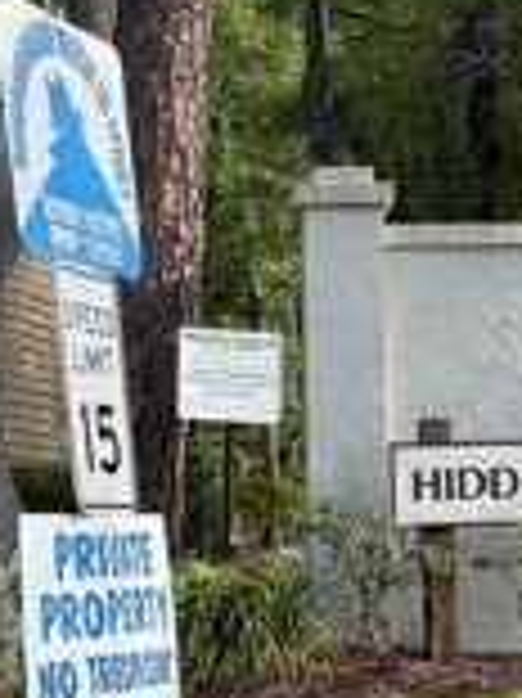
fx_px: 2396
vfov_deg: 16.5
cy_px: 513
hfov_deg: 12.4
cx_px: 266
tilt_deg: -1.3
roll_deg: +1.0
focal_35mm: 119
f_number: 1.78
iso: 100
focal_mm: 6.76
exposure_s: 1/1585
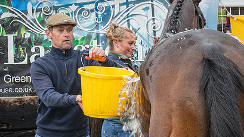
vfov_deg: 9.0
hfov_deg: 15.9
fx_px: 873
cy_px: 60
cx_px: 156
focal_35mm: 135
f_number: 8
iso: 400
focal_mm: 52
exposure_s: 1/160
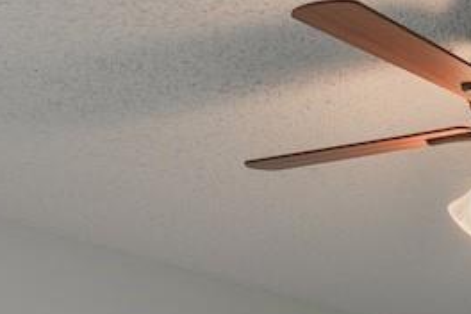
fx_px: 1269
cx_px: 378
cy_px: 665
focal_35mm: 97
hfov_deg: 20.8
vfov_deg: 12.2
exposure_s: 1/100
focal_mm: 16
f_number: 8
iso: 100
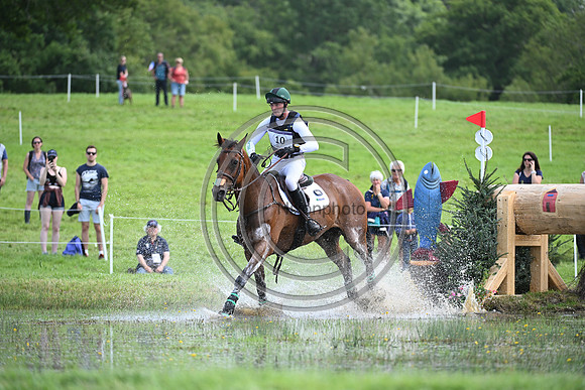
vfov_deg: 5.3
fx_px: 4226
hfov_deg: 7.9
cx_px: 292
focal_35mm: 260
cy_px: 195
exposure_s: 1/1600
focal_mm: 260
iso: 720
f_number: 5
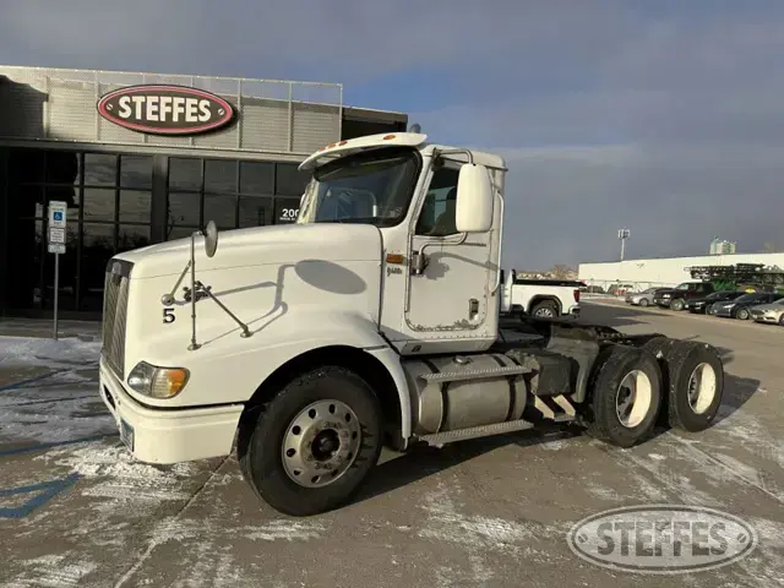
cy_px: 294
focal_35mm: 24
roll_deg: -2.5
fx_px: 544
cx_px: 392
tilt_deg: -0.2
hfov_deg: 71.6
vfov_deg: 56.8
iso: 80
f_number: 1.78
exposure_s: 1/6211
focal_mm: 6.86
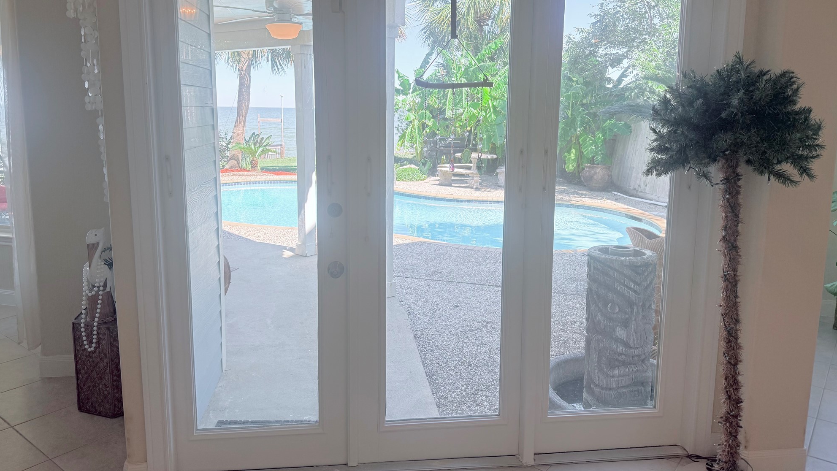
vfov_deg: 42.8
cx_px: 407
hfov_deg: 69.8
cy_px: 201
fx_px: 599
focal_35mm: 27
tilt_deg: -7.6
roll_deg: -0.2
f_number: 1.78
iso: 100
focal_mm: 6.76
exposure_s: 1/602
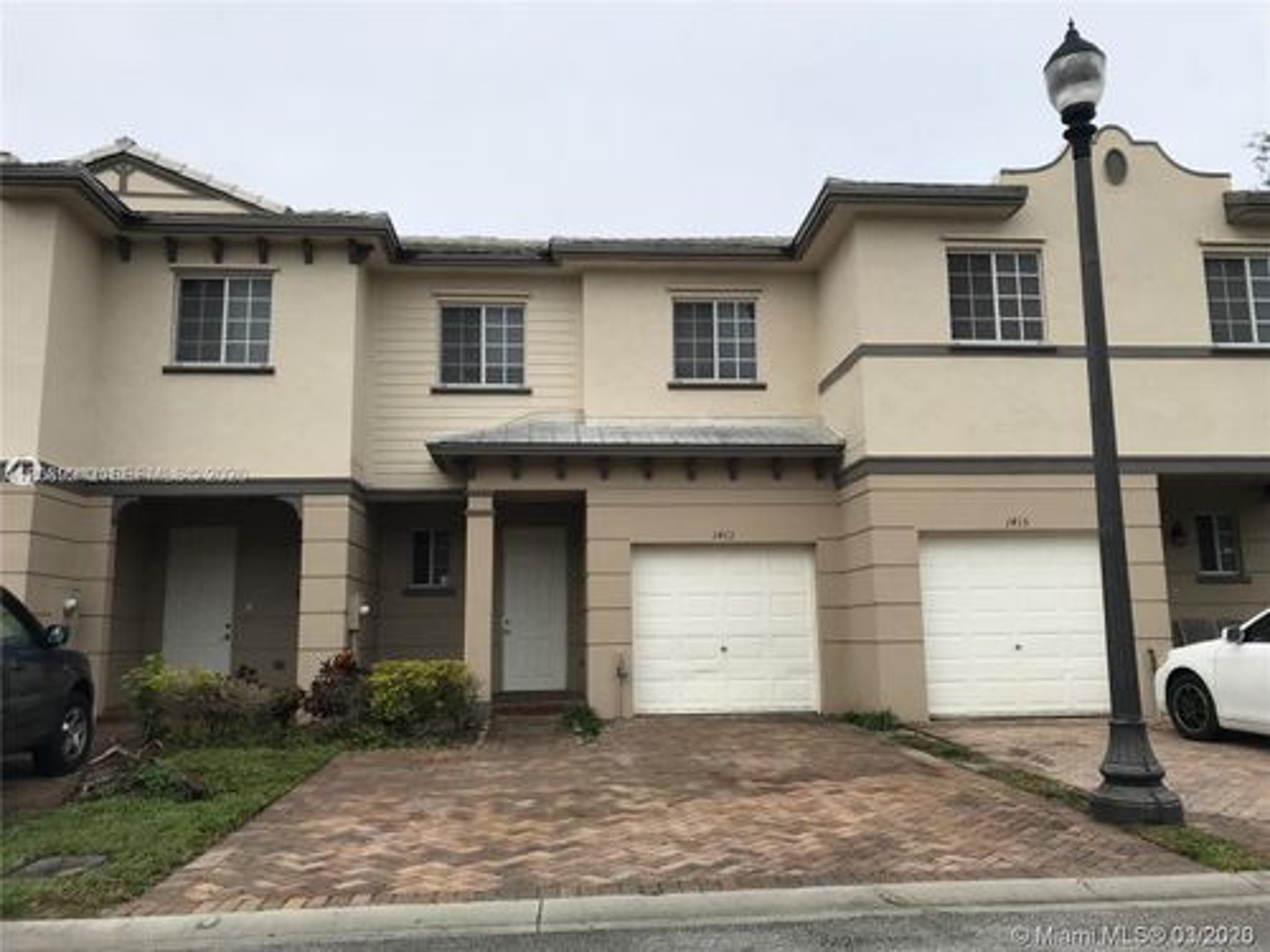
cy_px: 476
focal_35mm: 28
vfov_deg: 49.7
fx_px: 1027
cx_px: 635
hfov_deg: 63.4
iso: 20
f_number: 1.8
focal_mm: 3.99
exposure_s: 1/1916
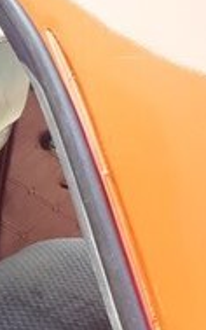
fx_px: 899
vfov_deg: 20.8
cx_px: -323
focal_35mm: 100
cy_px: 205
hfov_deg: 10.7
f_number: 1.9
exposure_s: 1/133
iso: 40
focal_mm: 3.6
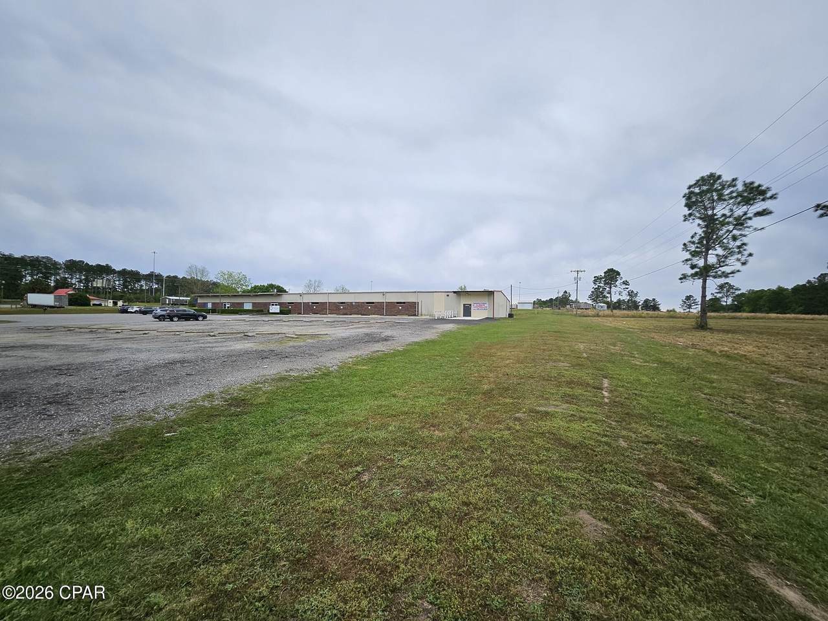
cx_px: 414
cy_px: 310
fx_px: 311
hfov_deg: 106.2
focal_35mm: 13
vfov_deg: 89.9
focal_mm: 1.74
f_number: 2.2
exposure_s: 1/1067
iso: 32
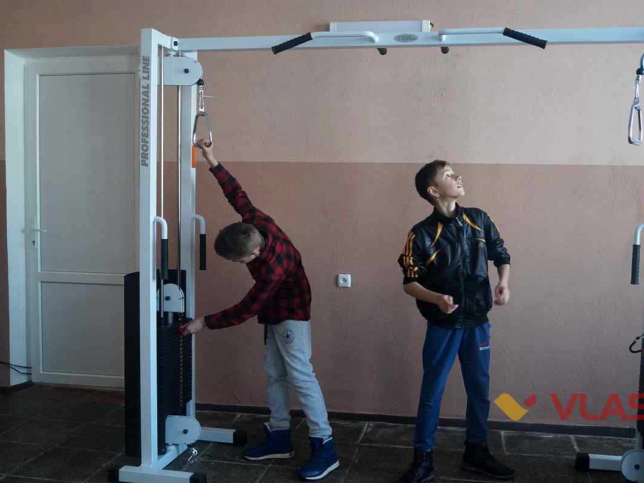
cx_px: 364
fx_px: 670
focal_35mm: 36
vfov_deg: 39.7
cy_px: 242
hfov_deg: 51.2
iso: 1250
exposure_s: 1/160
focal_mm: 22
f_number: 4
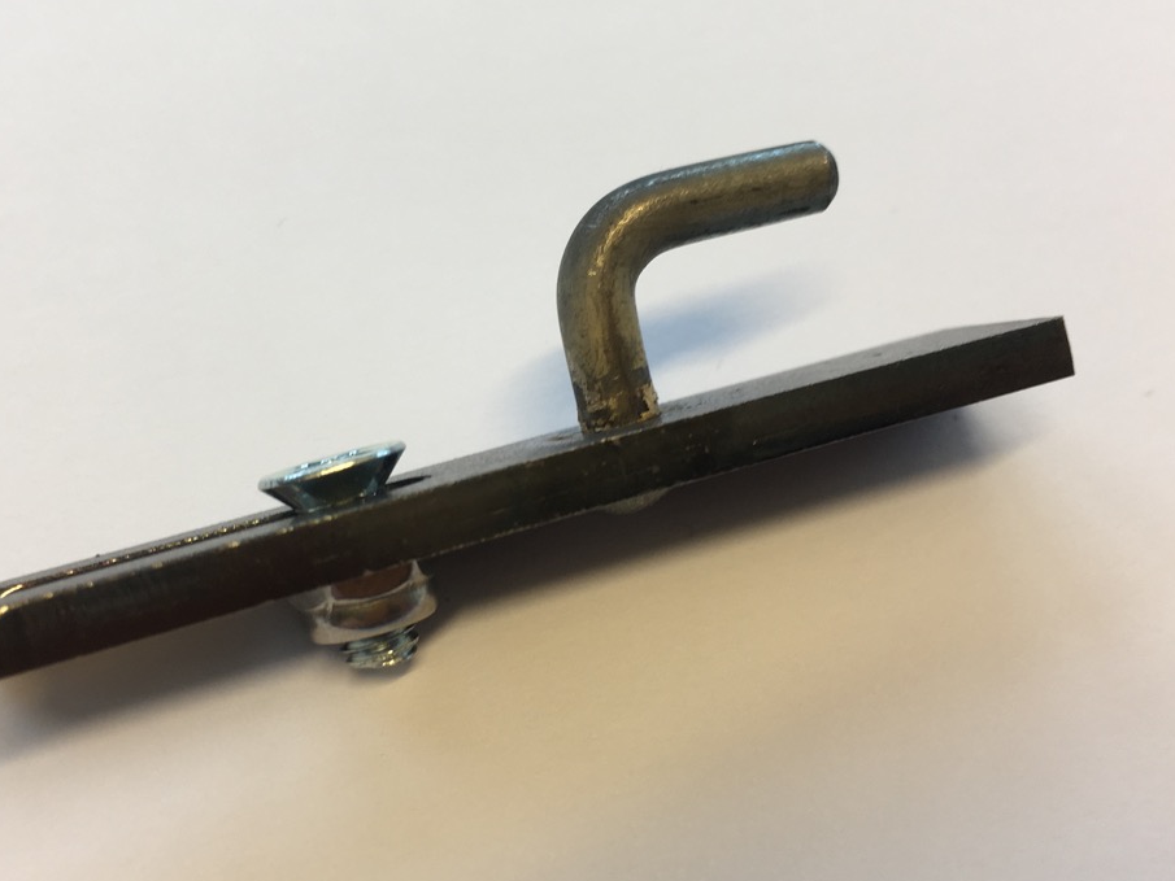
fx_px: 1392
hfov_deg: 45.6
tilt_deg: -47.0
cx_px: 483
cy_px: 433
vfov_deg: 35.1
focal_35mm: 41
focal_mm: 4.15
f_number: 2.2
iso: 25
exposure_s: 1/50
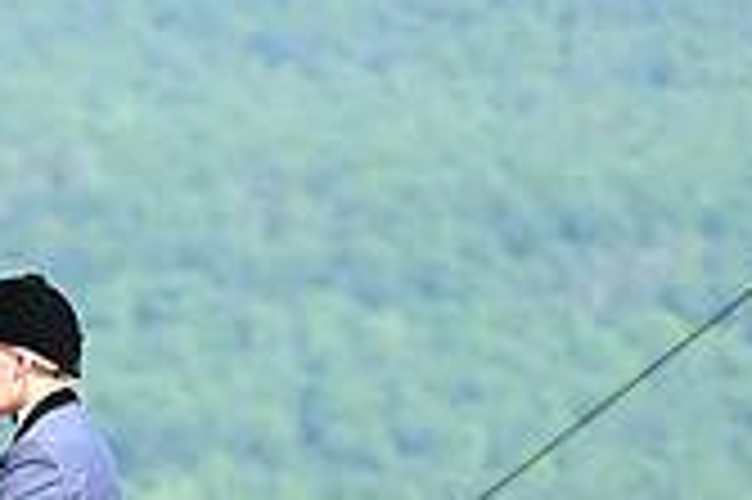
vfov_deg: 3.6
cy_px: 867
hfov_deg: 5.4
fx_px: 7972
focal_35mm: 382
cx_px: 27
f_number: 3.5
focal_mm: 110
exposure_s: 1/767
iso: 160
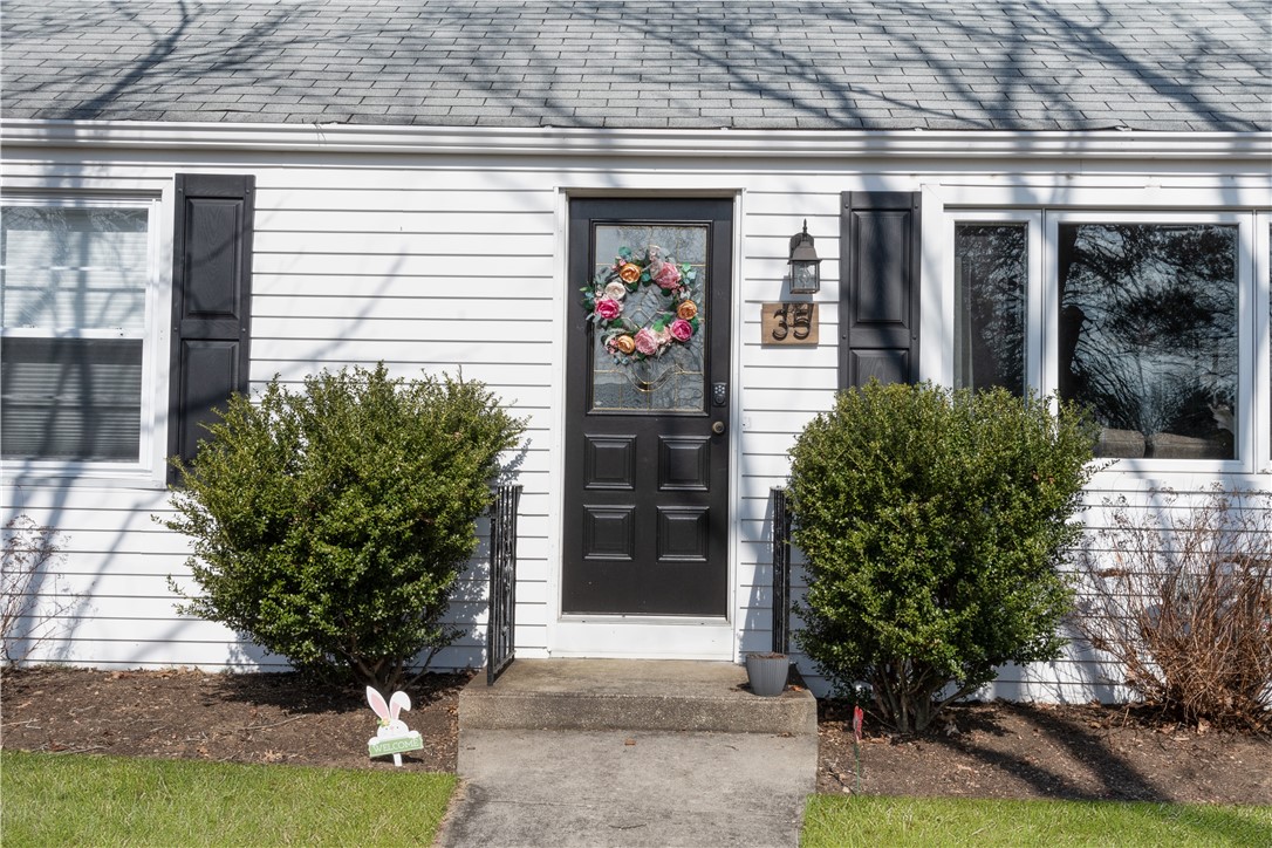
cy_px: 424
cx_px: 636
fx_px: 1166
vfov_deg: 40.0
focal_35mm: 33
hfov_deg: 57.2
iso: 400
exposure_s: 1/400
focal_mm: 22
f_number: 14
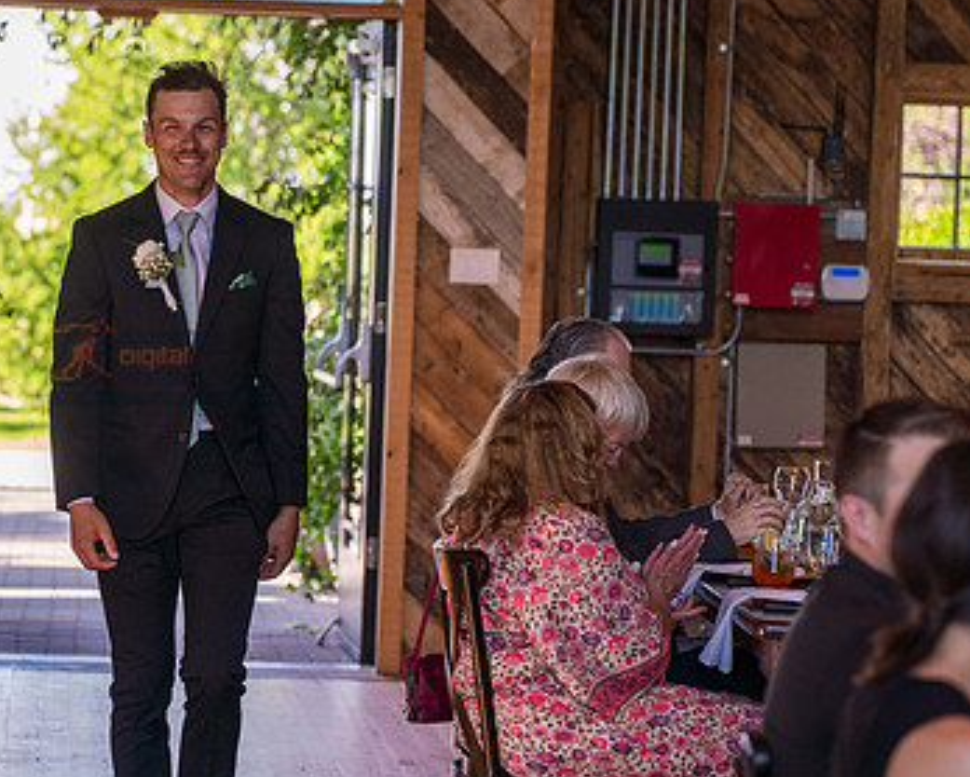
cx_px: 168
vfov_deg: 10.4
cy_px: 362
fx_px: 4280
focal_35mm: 149
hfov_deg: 12.9
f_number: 3.5
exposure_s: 1/250
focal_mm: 95
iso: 400
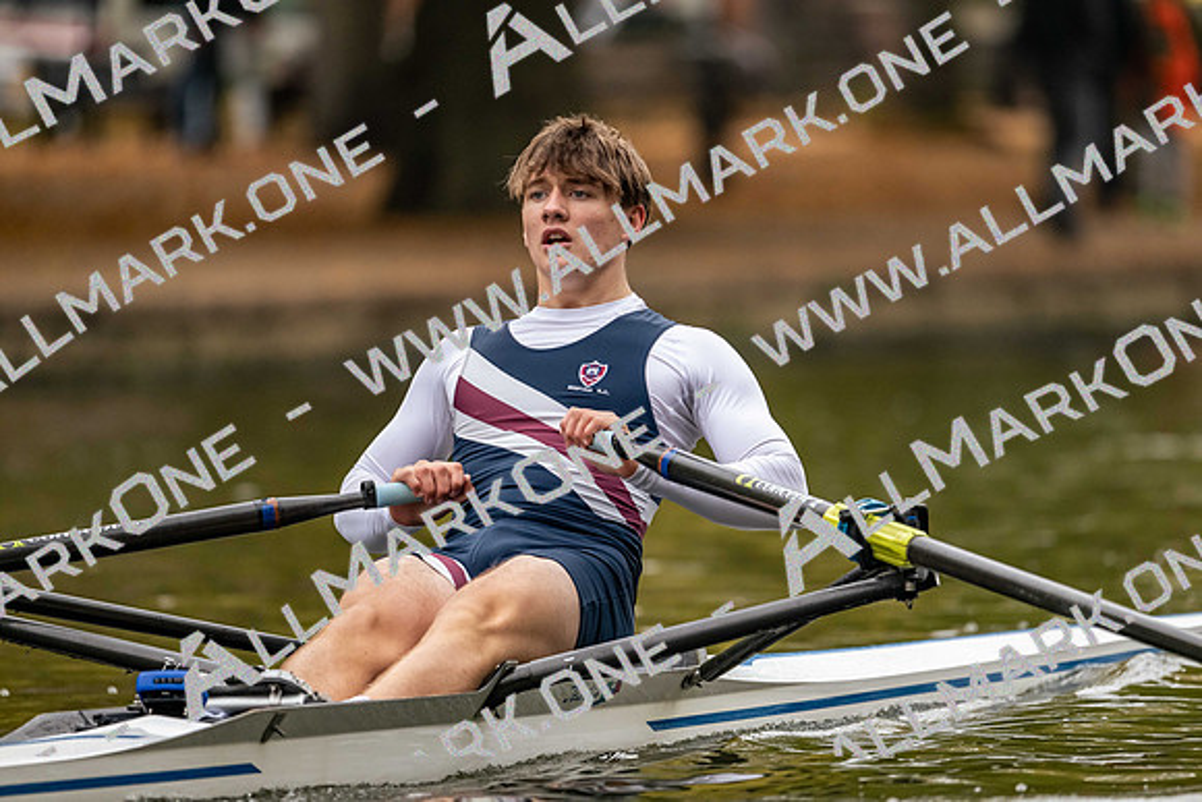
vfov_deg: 3.4
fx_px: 13358
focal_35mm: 400
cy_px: 401
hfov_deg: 5.2
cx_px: 601
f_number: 4.5
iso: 2500
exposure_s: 1/2500
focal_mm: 400
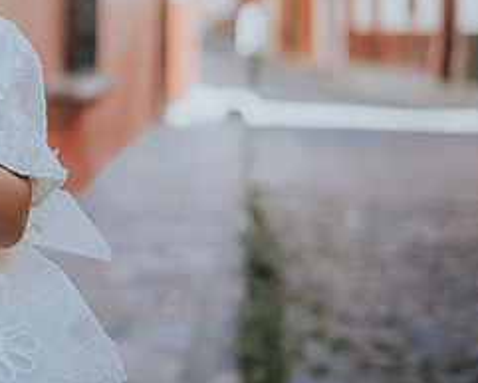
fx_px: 1712
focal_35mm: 121
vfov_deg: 12.7
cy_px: 55
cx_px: -66
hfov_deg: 15.4
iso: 100
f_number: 1.8
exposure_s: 1/800
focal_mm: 35
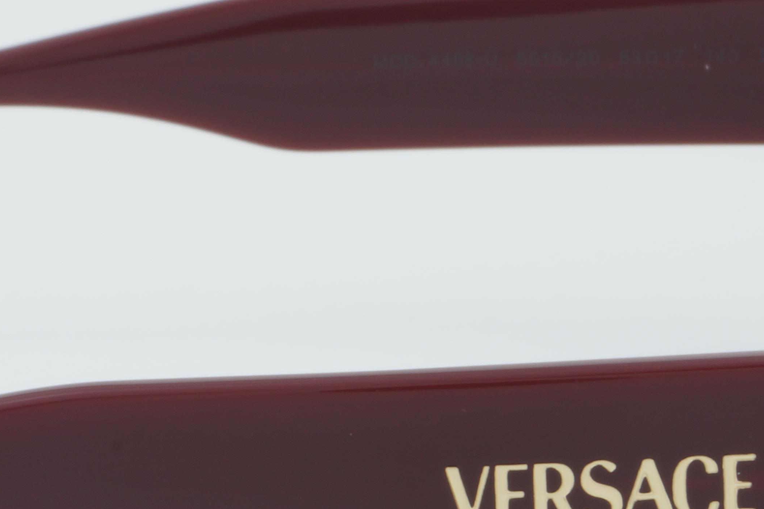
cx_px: 185
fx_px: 4541
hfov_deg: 9.6
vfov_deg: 6.4
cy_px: 389
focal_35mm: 214
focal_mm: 50
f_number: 32
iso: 100
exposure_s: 1/3
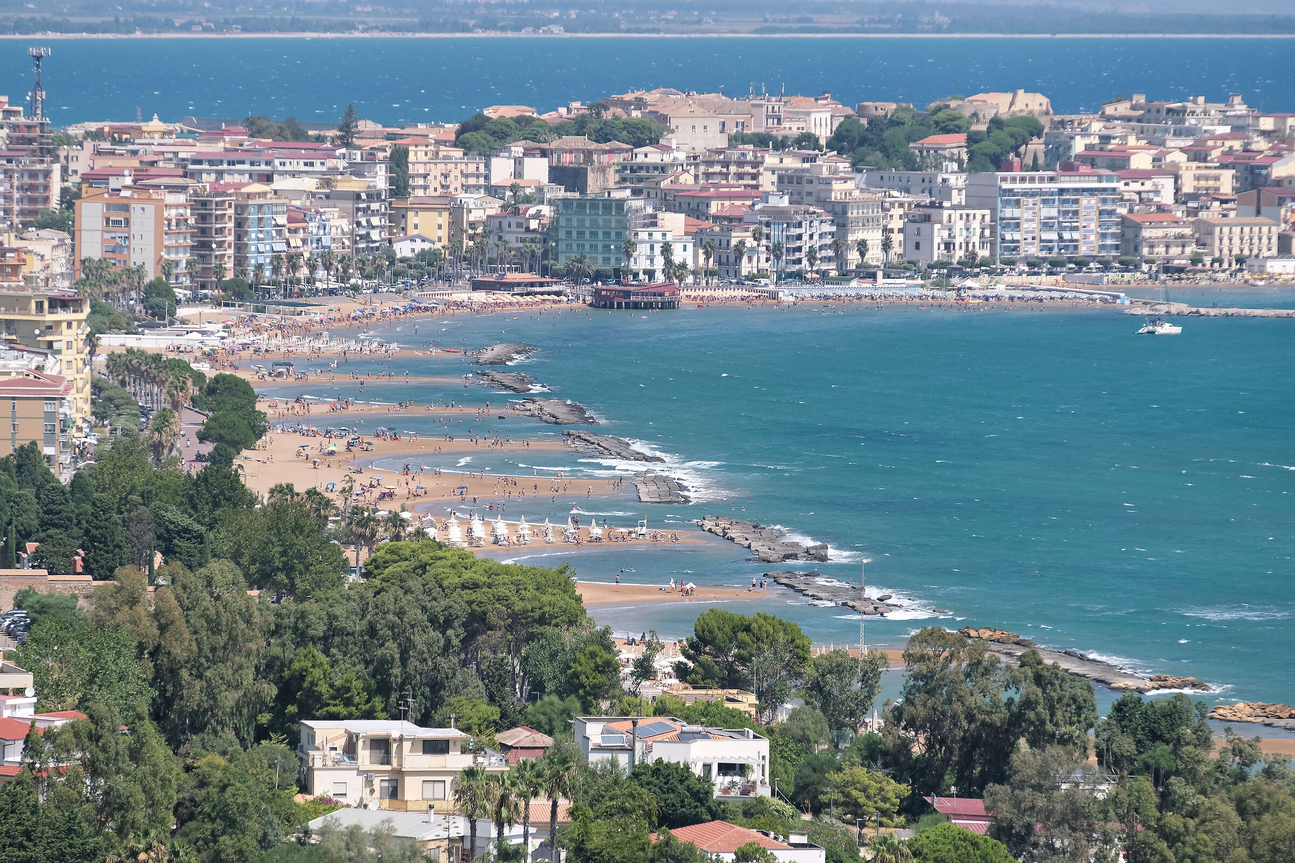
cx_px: 648
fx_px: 9388
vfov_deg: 5.3
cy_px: 432
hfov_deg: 7.9
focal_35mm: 261
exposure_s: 1/800
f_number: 8
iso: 400
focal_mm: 174.3
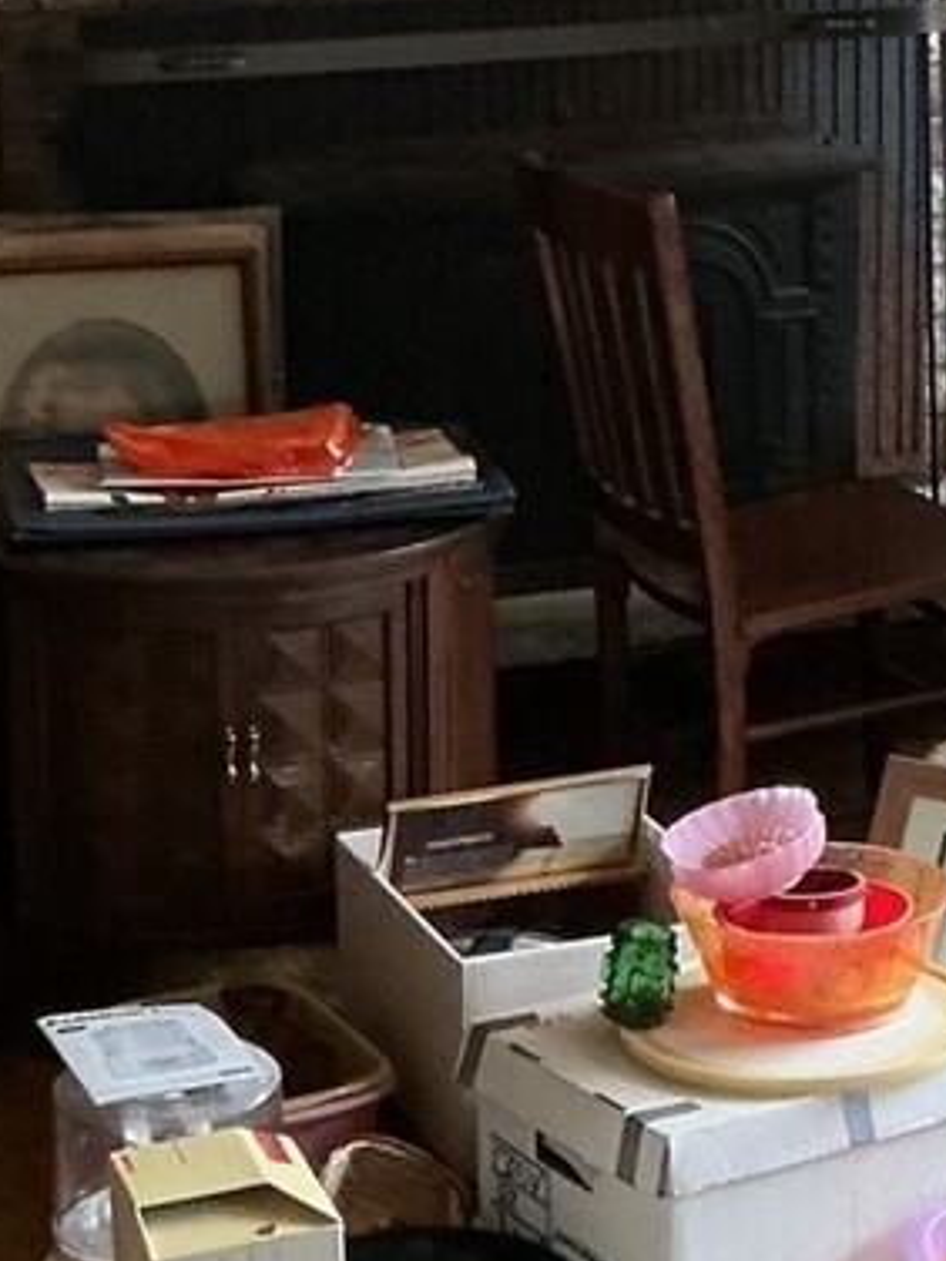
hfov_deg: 13.3
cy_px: 252
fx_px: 4045
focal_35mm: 111
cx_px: 768
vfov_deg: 17.6
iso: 250
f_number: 1.8
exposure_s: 1/60
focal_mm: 3
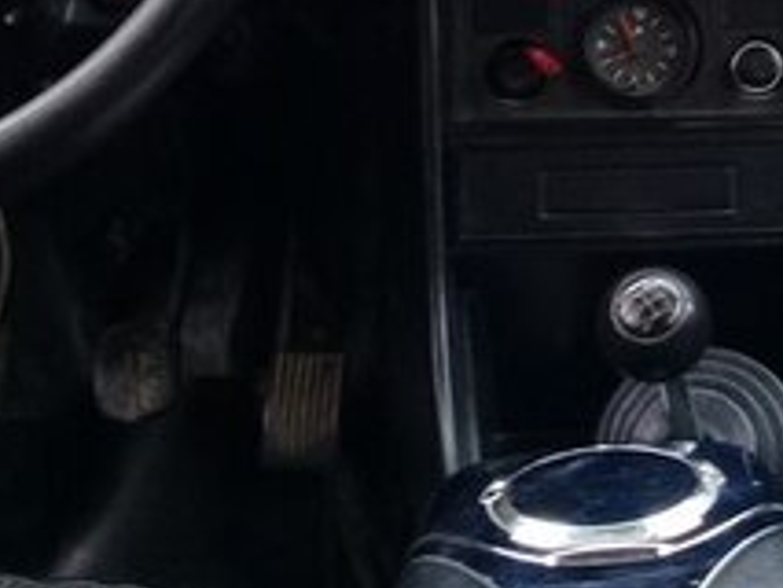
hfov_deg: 20.1
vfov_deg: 14.8
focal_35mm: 96
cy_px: -149
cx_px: 673
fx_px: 2173
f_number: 2.2
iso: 50
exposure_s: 1/33
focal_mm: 3.3
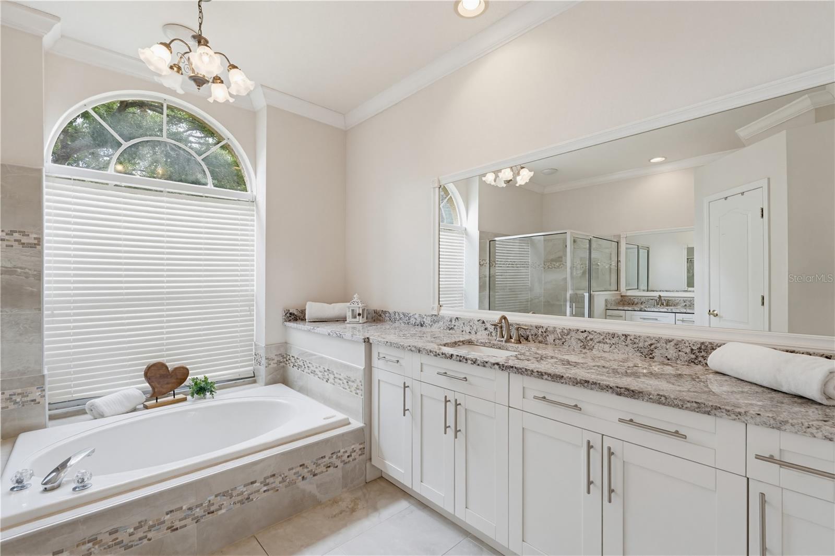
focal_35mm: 16
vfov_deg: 73.7
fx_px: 371
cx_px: 418
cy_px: 278
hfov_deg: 96.7
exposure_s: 1/25
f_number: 9
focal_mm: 16
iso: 800
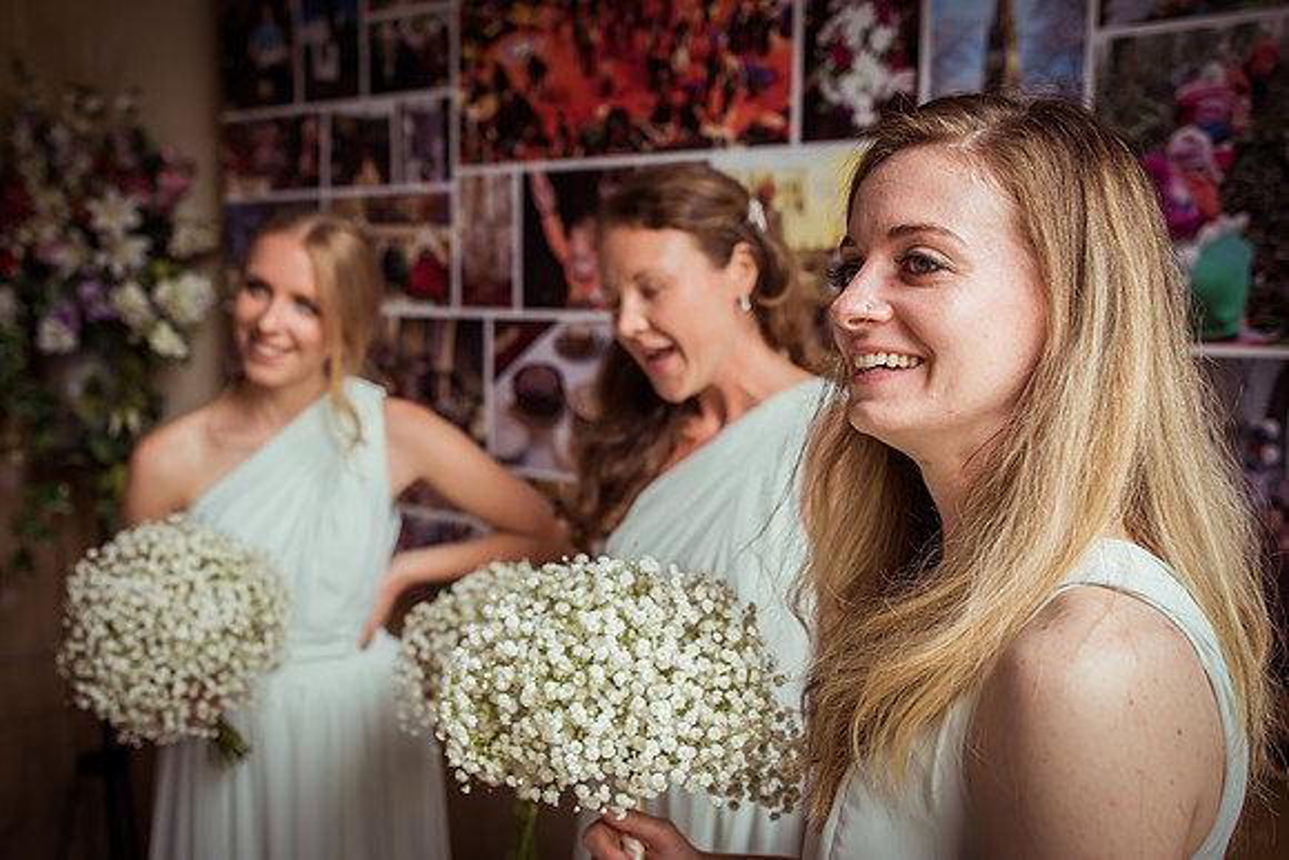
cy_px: 434
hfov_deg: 48.5
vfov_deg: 33.5
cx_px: 562
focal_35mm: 40
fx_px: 1428
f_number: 3.5
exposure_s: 1/800
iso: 640
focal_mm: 35
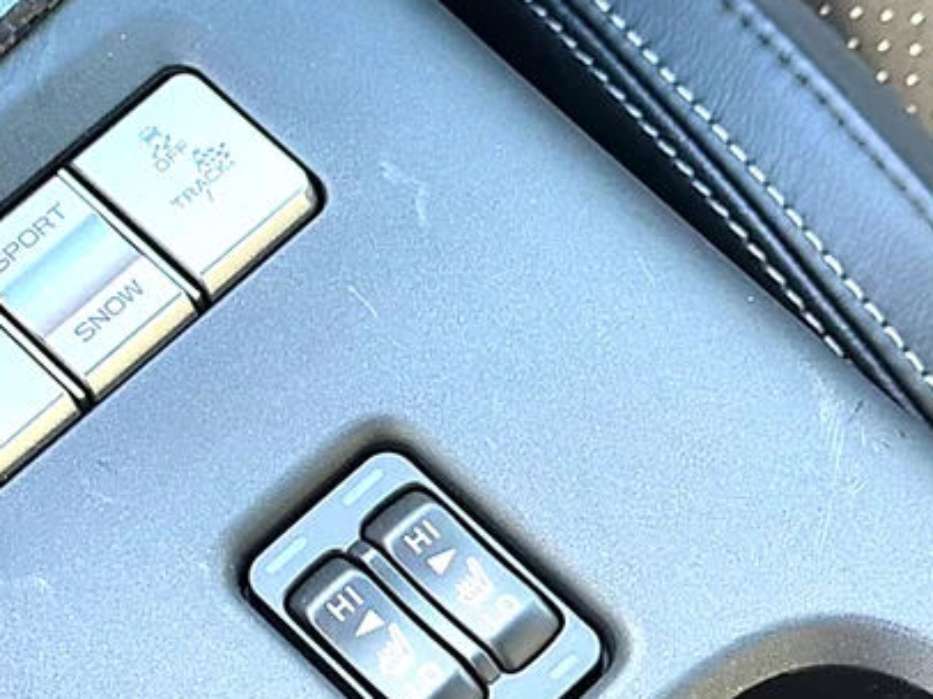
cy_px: 525
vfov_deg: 16.7
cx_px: 262
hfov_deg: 22.1
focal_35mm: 88
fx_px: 2370
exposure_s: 1/150
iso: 250
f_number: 1.78
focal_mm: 6.86
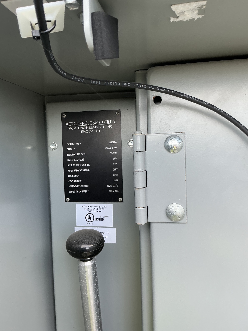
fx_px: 267
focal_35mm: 28
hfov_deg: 49.8
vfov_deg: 63.4
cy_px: 166
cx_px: 124
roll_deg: +2.2
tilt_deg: -2.4
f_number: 1.8
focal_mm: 3
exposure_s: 1/122
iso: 40
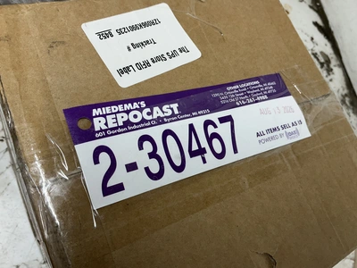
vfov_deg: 49.7
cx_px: 178
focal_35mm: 28
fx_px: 289
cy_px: 134
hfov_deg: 63.4
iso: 40
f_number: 1.8
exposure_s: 1/120
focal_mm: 3
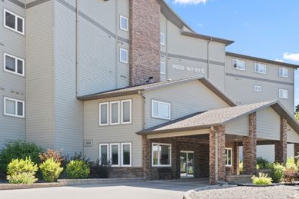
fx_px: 299
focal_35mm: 36
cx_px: 141
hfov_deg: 53.1
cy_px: 72
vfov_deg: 36.6
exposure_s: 1/125
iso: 500
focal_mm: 28
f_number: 11
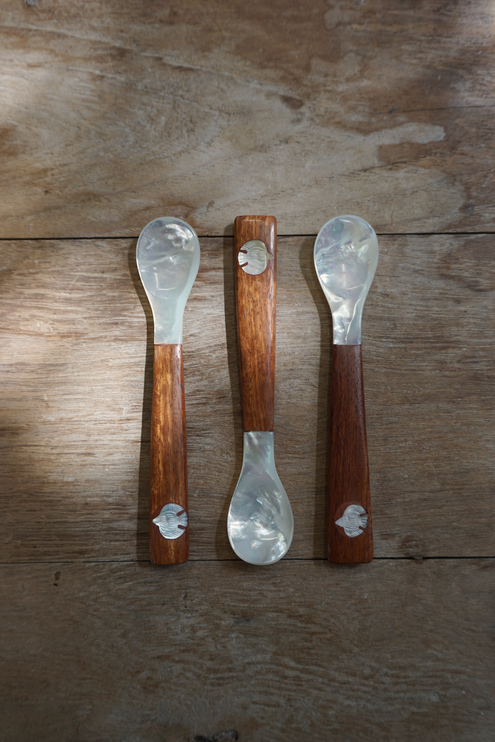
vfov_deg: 61.9
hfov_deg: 43.6
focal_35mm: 30
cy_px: 371
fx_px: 619
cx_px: 248
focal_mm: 20
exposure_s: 1/60
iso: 100
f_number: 4
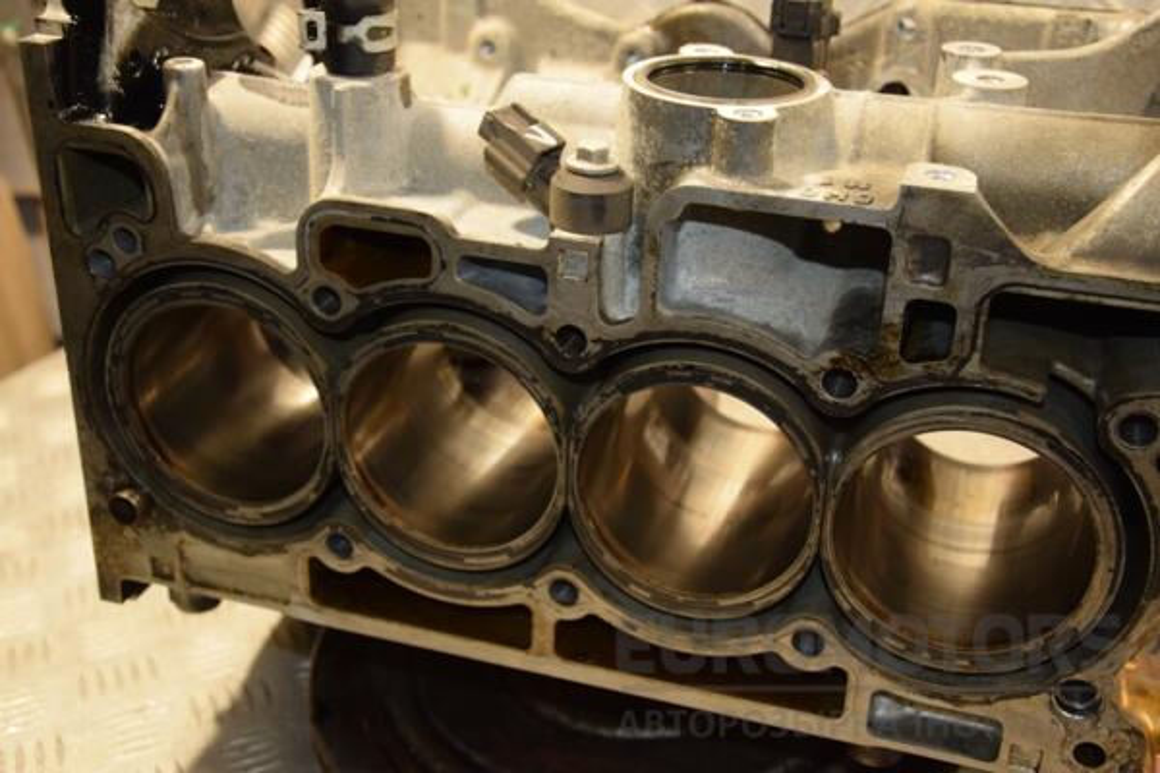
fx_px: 1547
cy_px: 386
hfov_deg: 41.1
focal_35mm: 48
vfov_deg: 28.1
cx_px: 580
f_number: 5
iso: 800
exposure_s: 1/100
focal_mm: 32
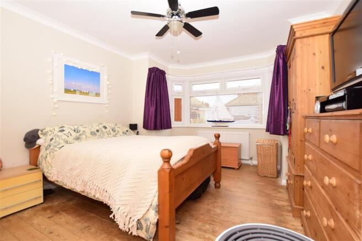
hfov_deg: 100.4
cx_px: 181
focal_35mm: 15
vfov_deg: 77.3
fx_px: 151
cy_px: 120
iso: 400
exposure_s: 1/80
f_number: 5.6
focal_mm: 10
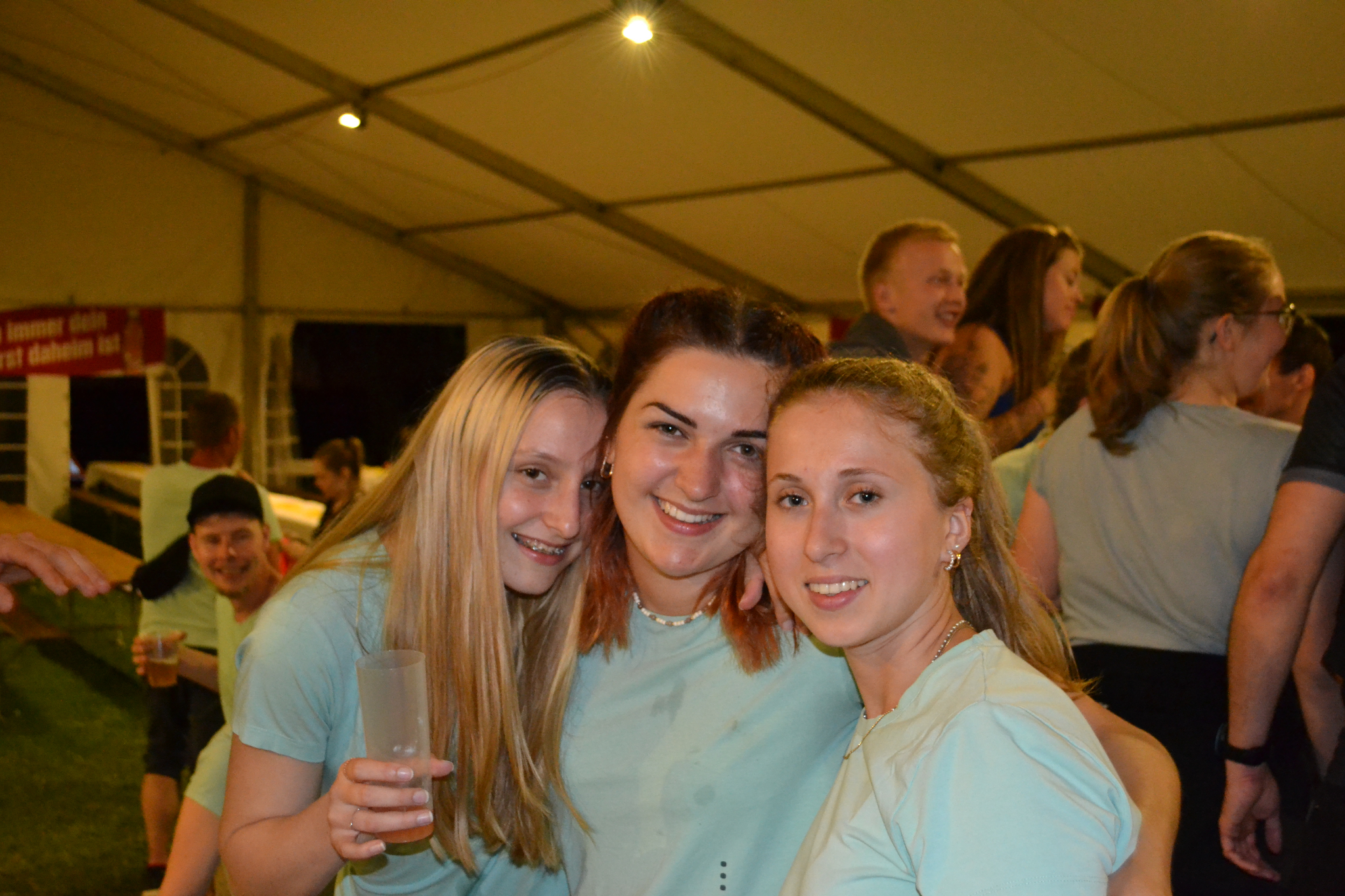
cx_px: 672
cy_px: 448
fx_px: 1625
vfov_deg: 30.8
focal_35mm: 44
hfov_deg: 45.0
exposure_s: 1/60
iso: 3200
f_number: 4.5
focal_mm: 29
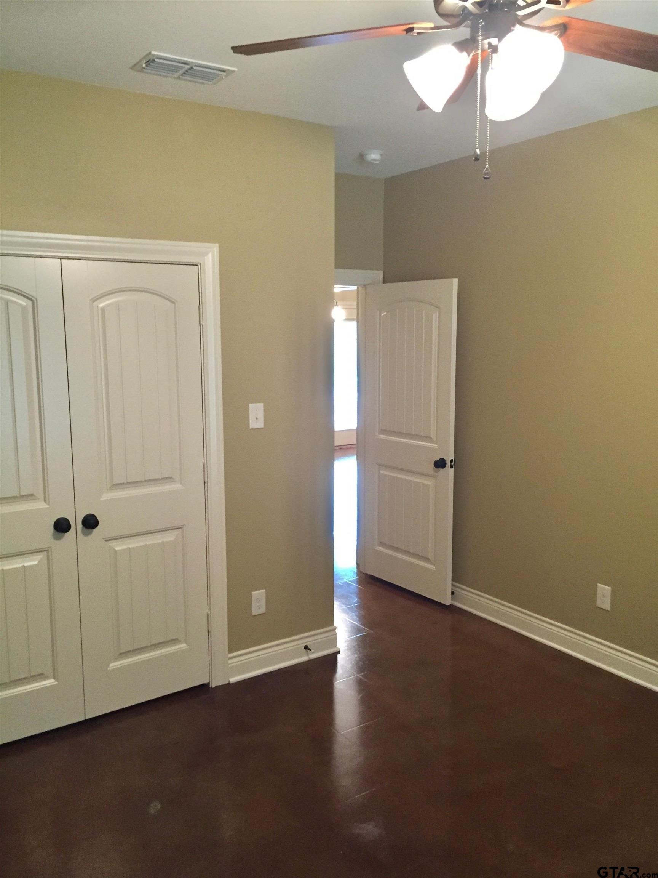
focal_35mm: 29
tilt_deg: -7.3
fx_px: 735
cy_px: 439
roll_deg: +2.2
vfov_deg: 61.7
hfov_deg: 48.2
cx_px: 329
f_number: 2.2
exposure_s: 1/30
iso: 250
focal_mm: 4.15
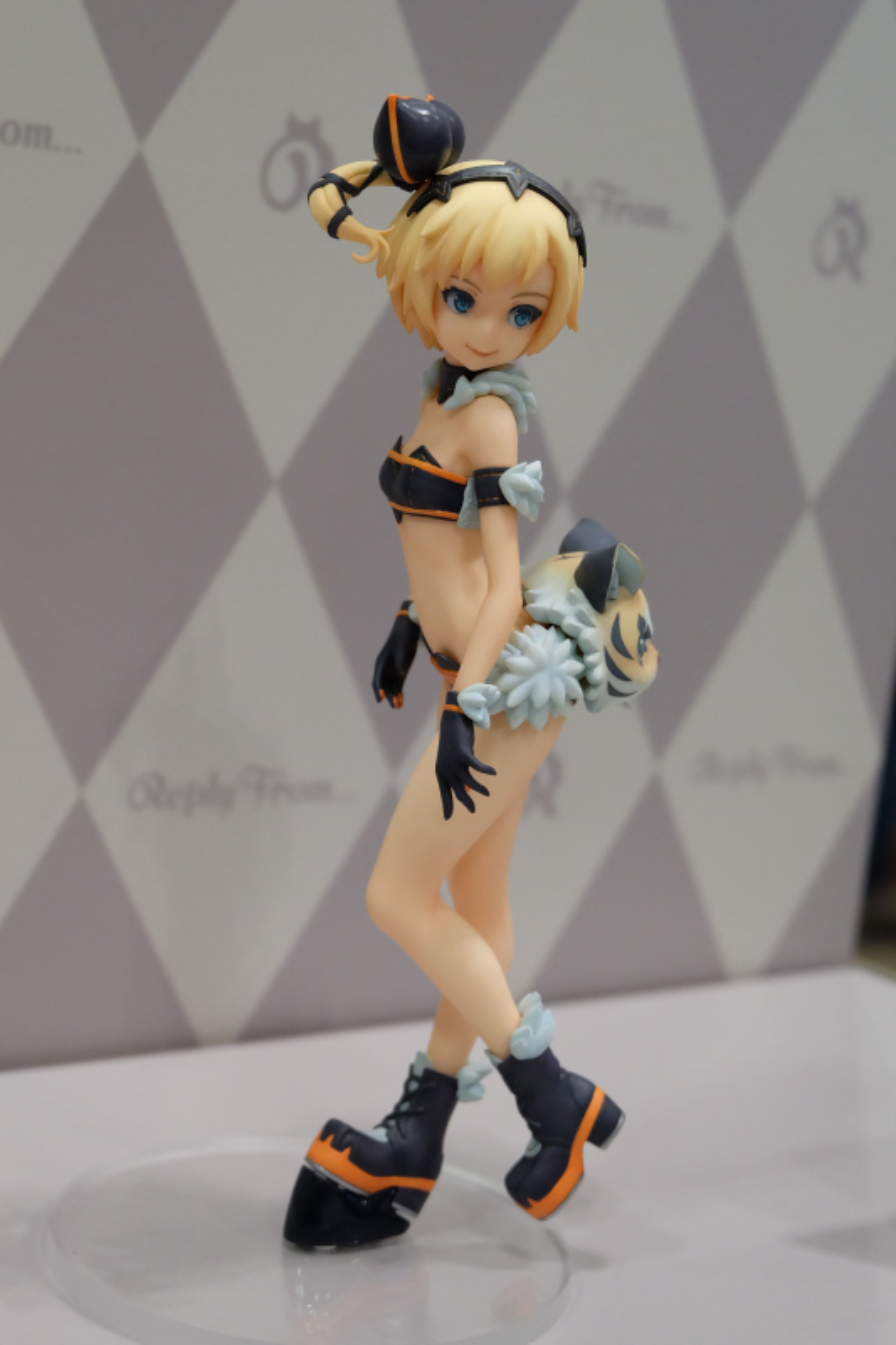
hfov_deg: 20.9
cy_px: 672
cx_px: 448
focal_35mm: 65
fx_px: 2428
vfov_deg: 31.0
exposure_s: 1/80
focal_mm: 43.4
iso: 3200
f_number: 5.6
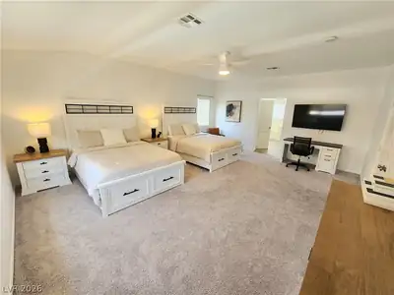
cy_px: 148
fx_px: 148
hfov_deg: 106.2
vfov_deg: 89.9
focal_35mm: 13
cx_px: 197
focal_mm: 2.2
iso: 125
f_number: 2.2
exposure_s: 1/60.2
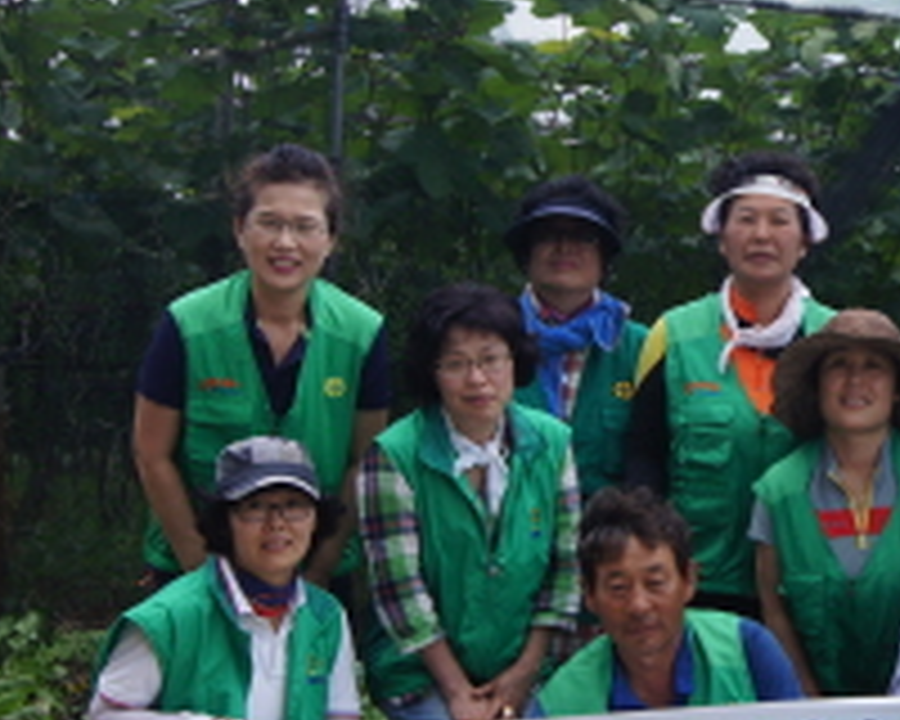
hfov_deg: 15.2
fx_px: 3281
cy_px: 346
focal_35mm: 123
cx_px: 1017
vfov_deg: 12.5
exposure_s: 1/80
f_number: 9
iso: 100
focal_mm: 35
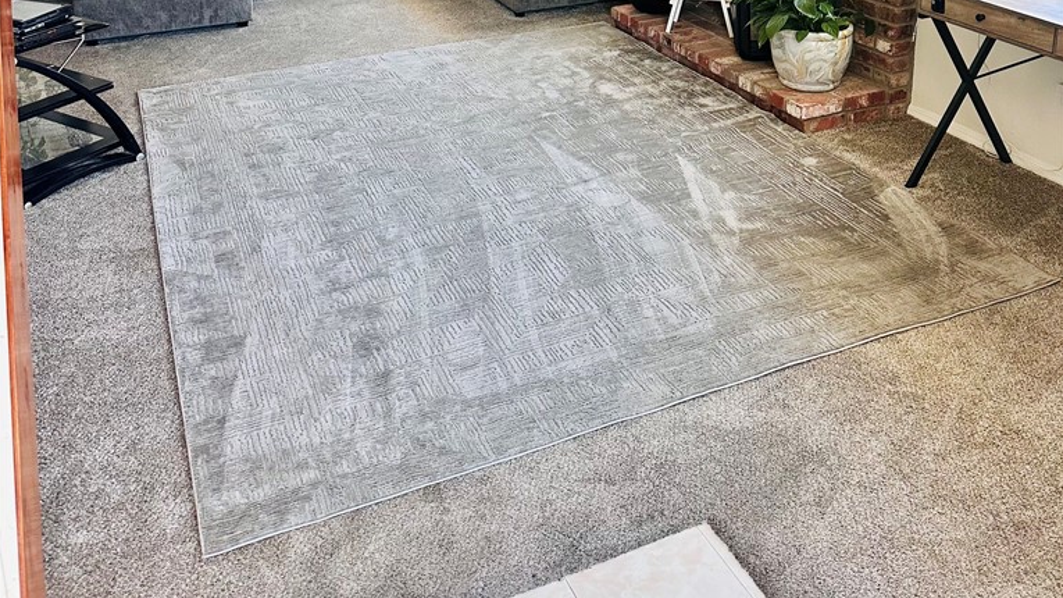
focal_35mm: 35
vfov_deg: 30.8
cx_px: 531
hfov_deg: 56.6
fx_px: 986
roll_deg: +1.0
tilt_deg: -14.4
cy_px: -25
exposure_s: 1/103
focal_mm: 6.86
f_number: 1.78
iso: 250
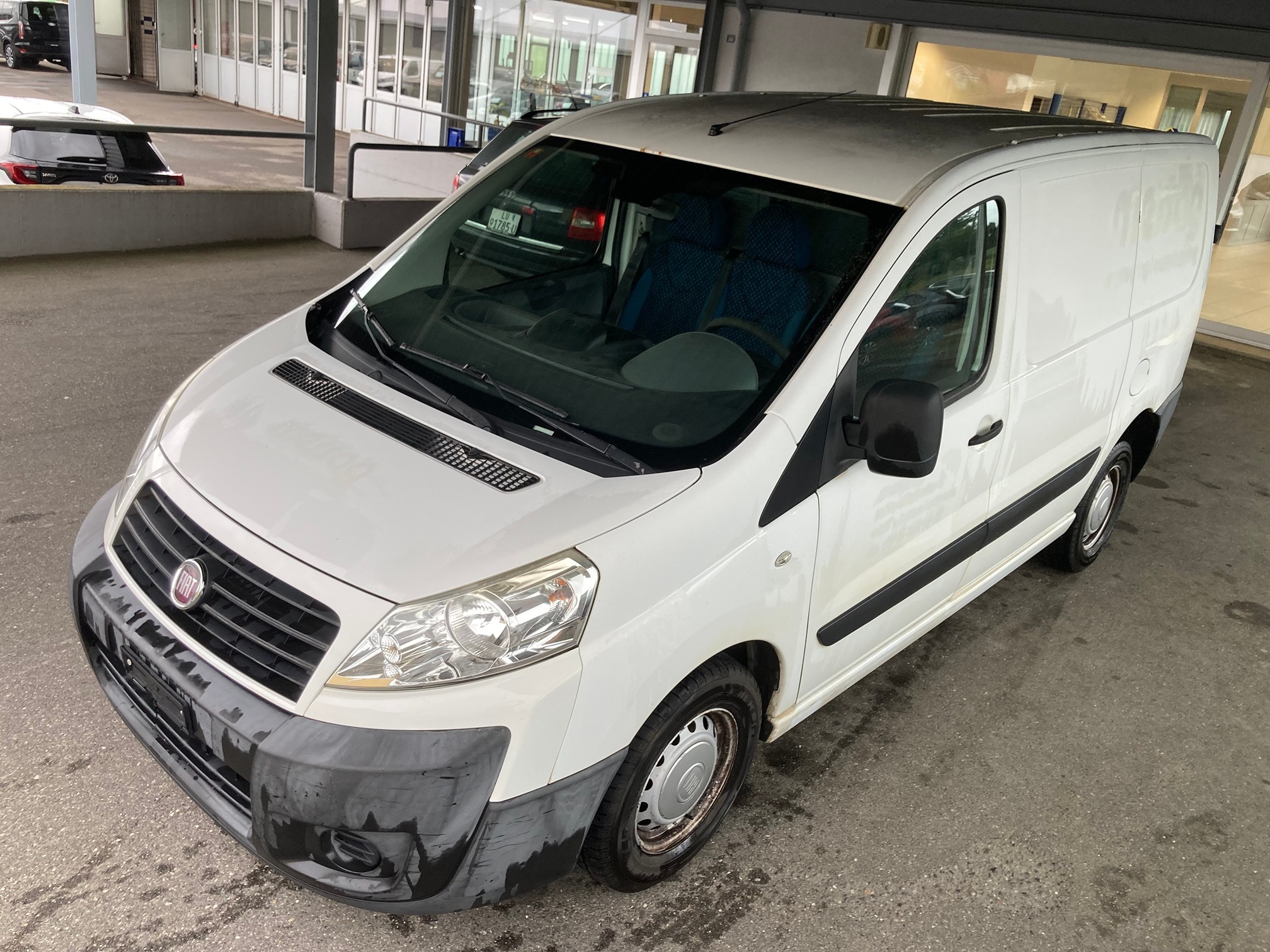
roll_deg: -8.2
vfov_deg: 49.7
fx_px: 1027
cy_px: 476
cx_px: 635
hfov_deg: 63.4
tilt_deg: -22.6
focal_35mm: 28
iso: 40
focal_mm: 3.99
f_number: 1.8
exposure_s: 1/100
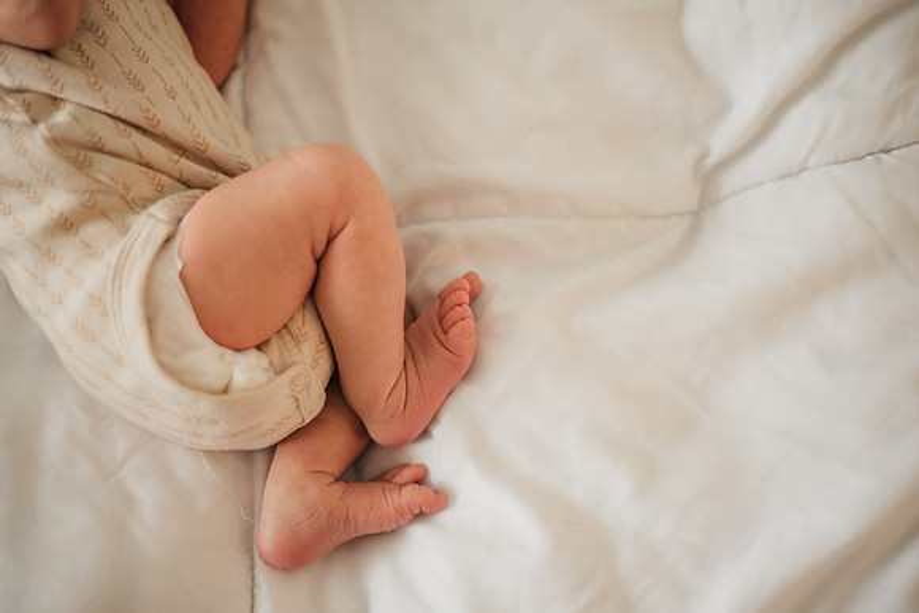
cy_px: 306
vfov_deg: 27.0
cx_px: 460
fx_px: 1277
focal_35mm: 50
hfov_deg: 39.6
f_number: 1.8
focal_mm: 50
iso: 1000
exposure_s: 1/320
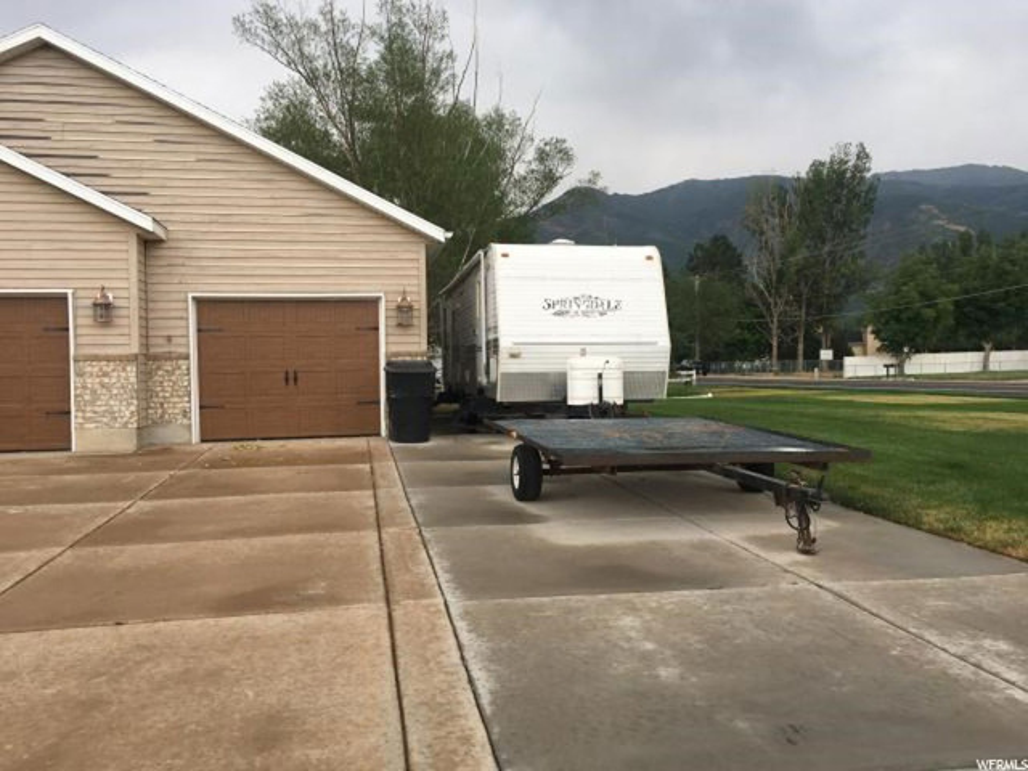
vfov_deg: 48.2
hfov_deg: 61.7
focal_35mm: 29
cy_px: 386
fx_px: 861
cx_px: 514
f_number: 2.2
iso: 25
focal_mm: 4.15
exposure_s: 1/442
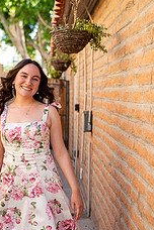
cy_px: 160
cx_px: 17
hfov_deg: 19.4
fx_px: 443
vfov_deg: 29.0
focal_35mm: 69
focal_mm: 35
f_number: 2
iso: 100
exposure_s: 1/400
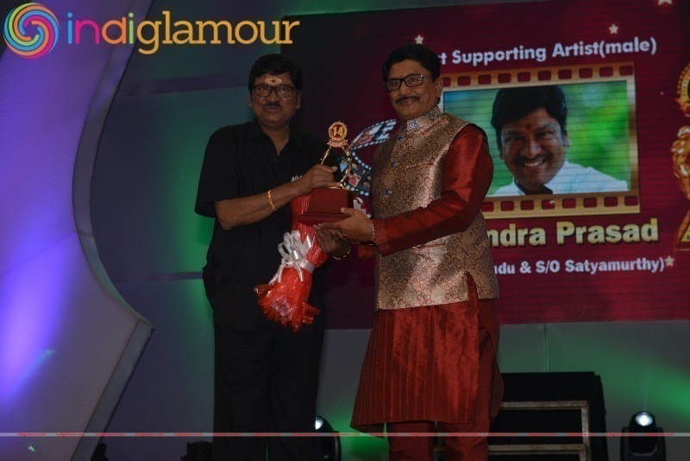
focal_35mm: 70
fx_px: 1342
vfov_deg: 19.5
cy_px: 230
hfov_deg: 28.8
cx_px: 345
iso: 200
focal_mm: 70
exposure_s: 1/160
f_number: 6.3
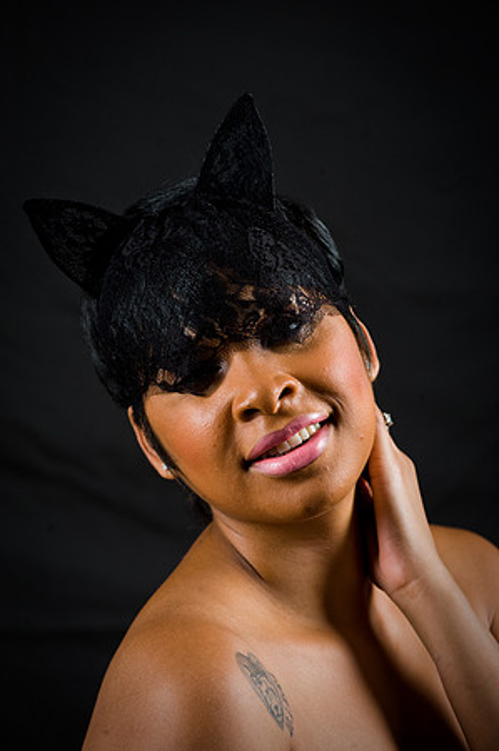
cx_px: 250
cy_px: 376
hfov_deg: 6.9
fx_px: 4168
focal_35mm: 200
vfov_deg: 10.3
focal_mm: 200
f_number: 5.6
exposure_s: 1/125
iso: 200
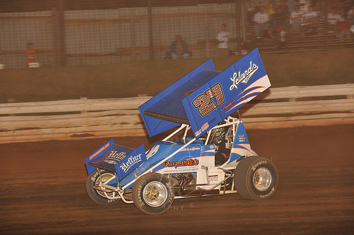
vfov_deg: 11.0
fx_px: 1228
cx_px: 177
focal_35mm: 125
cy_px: 118
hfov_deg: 16.4
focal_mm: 125
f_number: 6.3
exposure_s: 1/320
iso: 1000
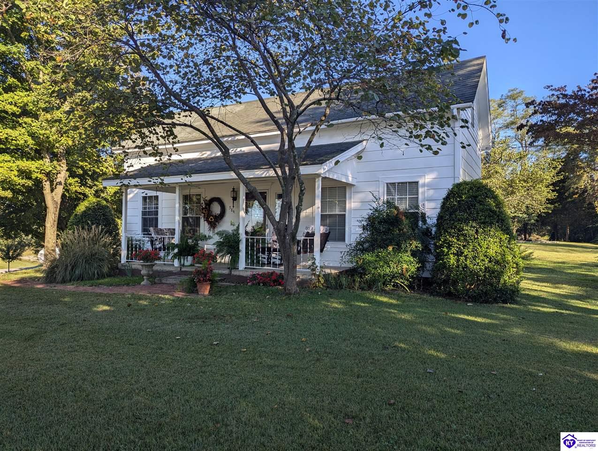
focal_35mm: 24
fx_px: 415
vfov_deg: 56.9
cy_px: 226
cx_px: 299
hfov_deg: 71.5
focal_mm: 6.81
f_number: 1.85
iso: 41
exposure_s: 1/760
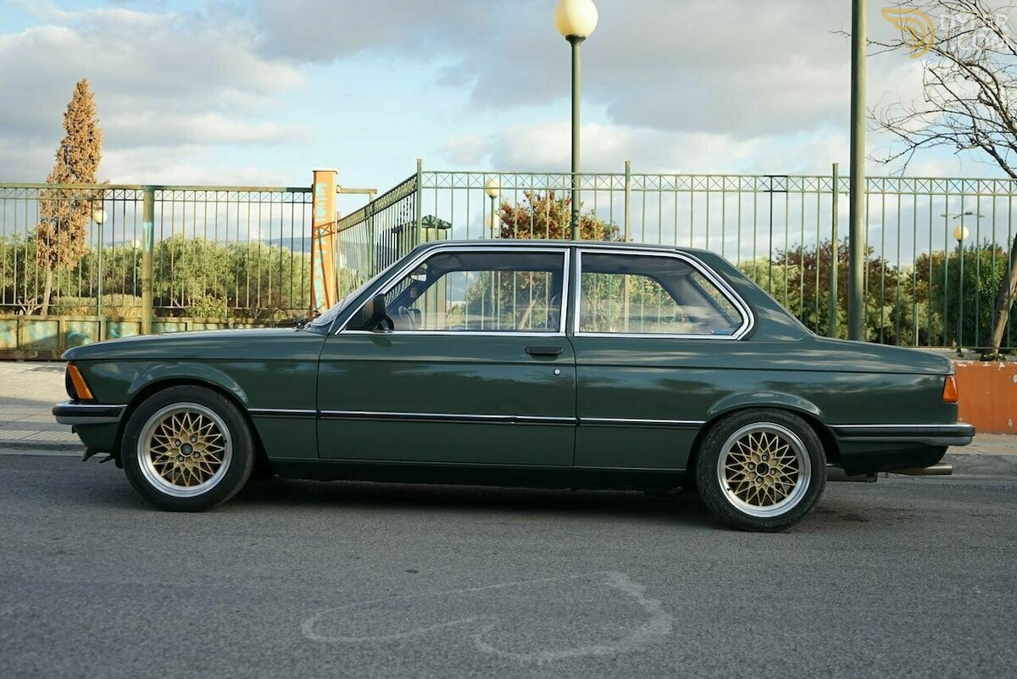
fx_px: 1074
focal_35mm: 38
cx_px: 508
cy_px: 340
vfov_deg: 35.1
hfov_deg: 50.7
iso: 125
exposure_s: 1/320
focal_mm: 38
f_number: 4.5
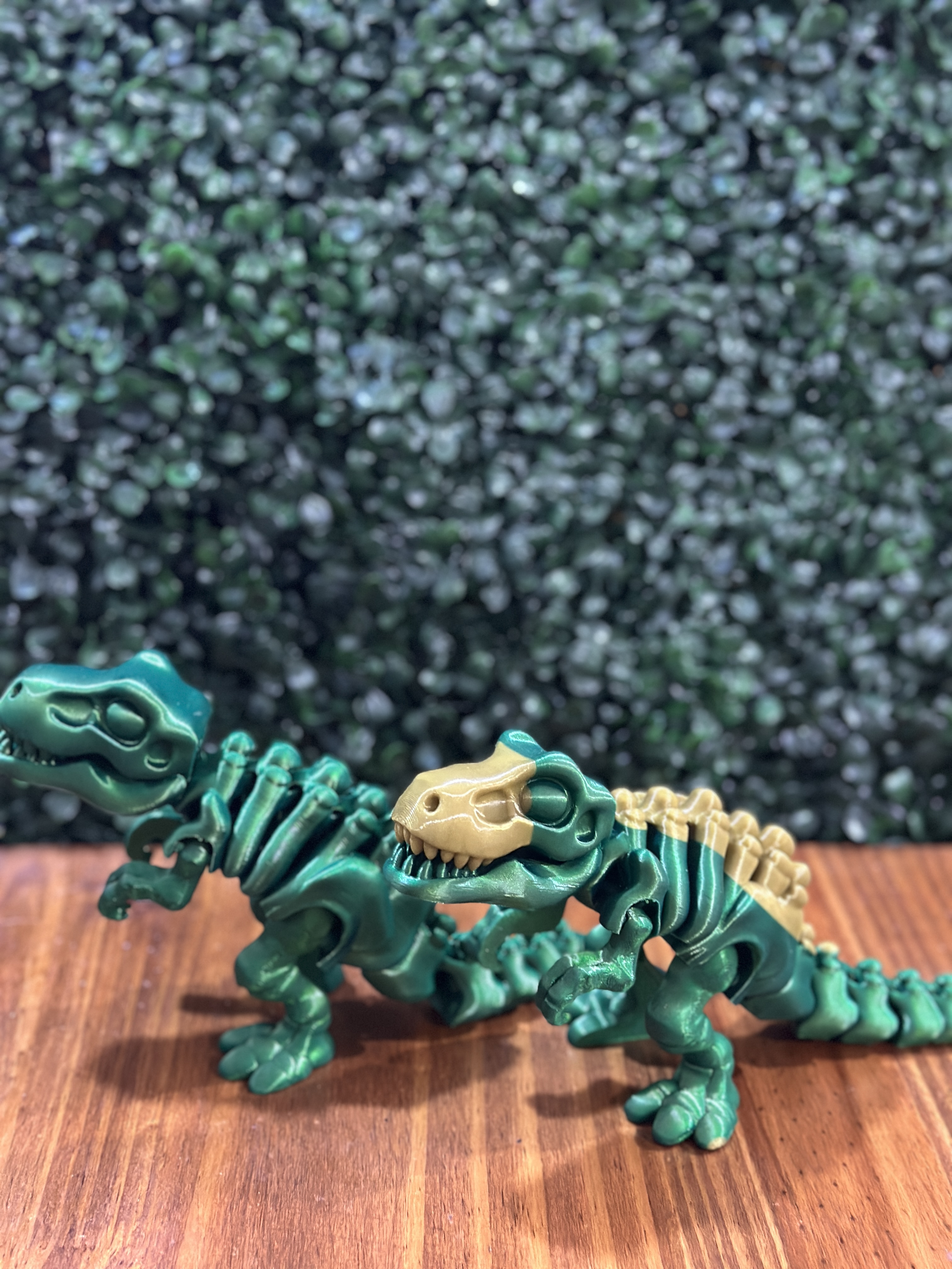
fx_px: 1760
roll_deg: -1.1
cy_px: 634
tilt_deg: -19.4
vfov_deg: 39.7
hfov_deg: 30.3
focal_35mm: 48
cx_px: 476
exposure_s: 1/25
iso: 640
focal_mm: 6.86
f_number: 1.78
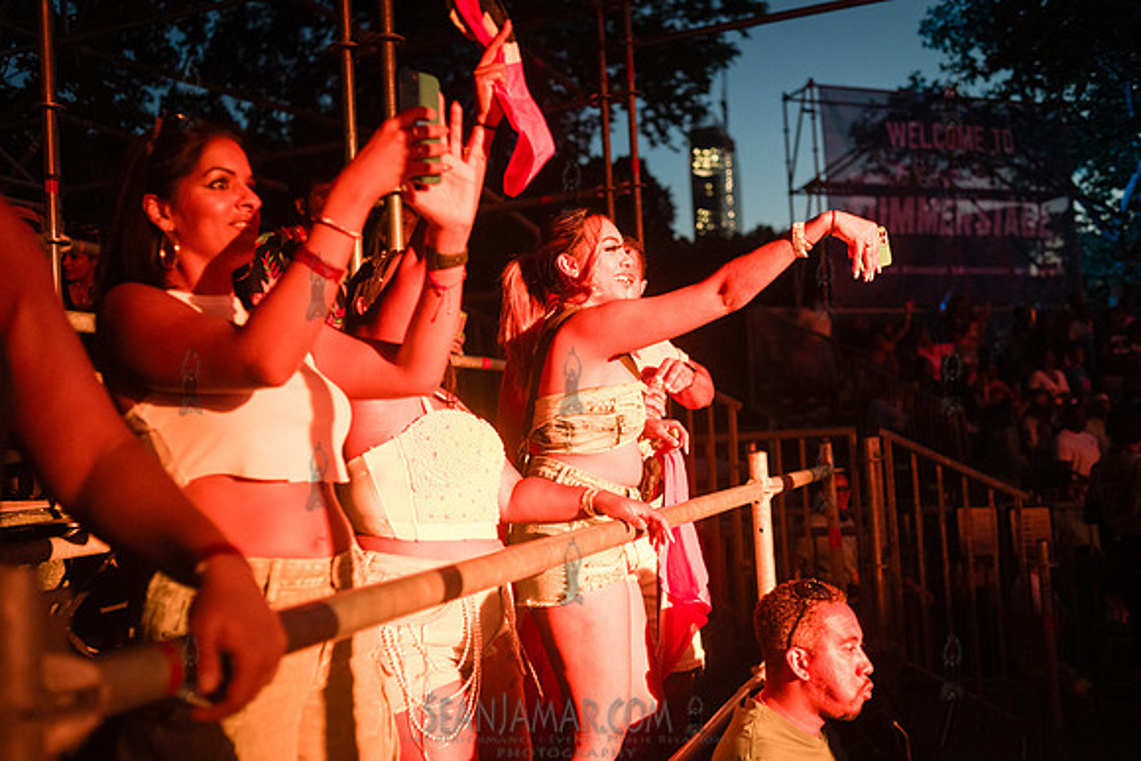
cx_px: 570
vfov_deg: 37.9
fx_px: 1110
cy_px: 380
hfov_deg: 54.4
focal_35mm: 35
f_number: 2.5
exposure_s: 1/320
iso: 5000
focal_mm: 35
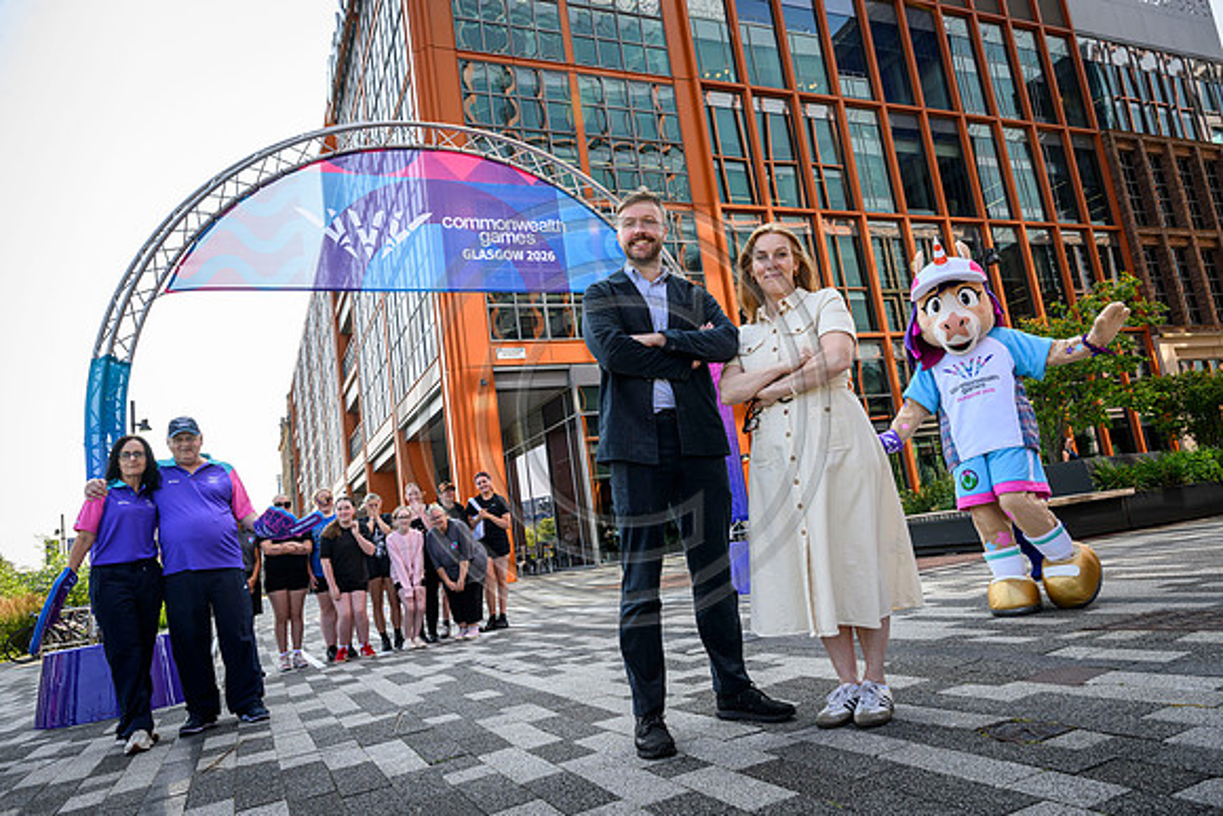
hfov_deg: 73.7
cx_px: 612
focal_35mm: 24
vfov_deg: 53.2
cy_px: 408
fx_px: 815
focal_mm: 24
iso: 500
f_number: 8
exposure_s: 1/320
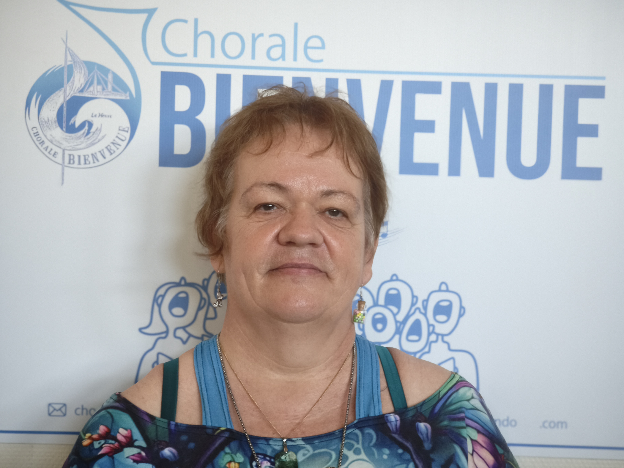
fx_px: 1082
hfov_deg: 32.2
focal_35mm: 60
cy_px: 234
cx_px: 312
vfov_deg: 24.4
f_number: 2
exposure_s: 1/55.6
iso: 1000
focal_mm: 8.8
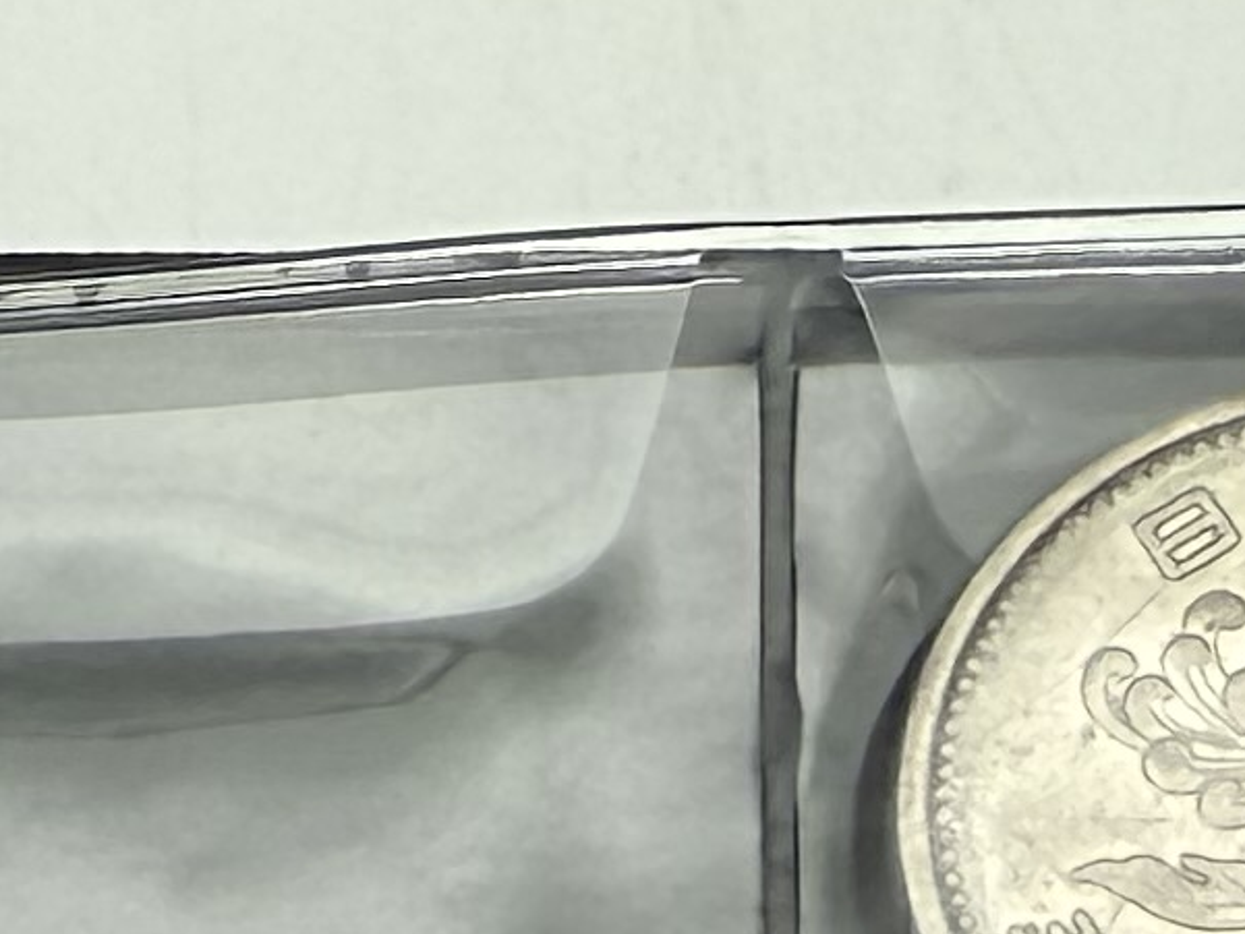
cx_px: -648
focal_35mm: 161
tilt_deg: -82.2
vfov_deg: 7.7
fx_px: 5792
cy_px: 3005
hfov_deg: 11.7
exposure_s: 1/217
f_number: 2.2
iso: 40
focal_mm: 2.22
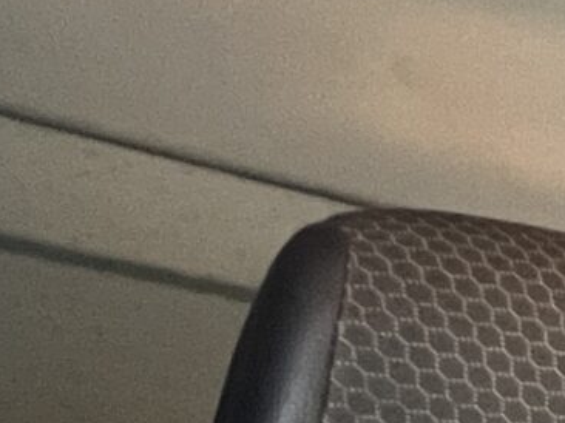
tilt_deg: -3.2
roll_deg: -1.5
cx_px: 1221
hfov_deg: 15.6
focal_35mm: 91
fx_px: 1484
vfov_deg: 12.6
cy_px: 1020
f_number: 1.8
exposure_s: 1/60
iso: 320
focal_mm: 1.57
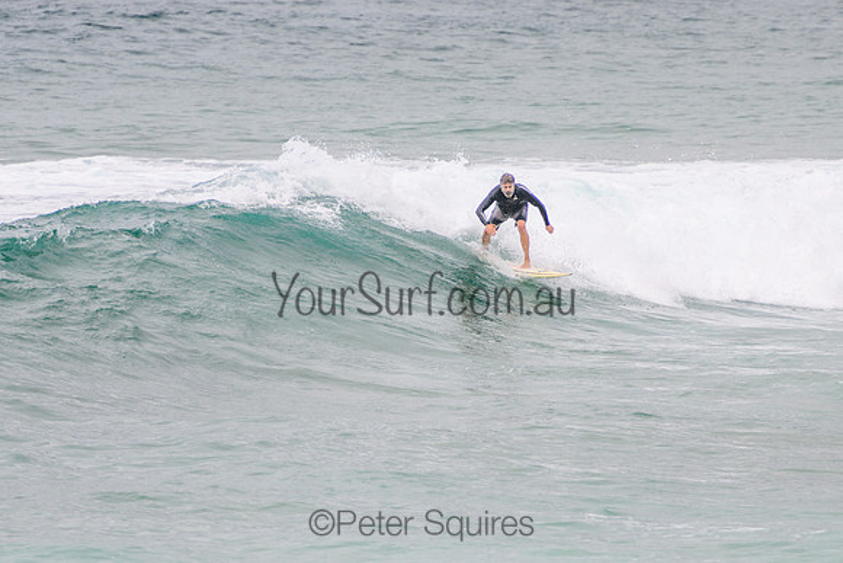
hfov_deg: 3.7
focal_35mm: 550
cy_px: 342
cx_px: 409
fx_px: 12889
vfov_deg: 2.5
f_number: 5.6
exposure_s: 1/2000
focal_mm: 400
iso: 180
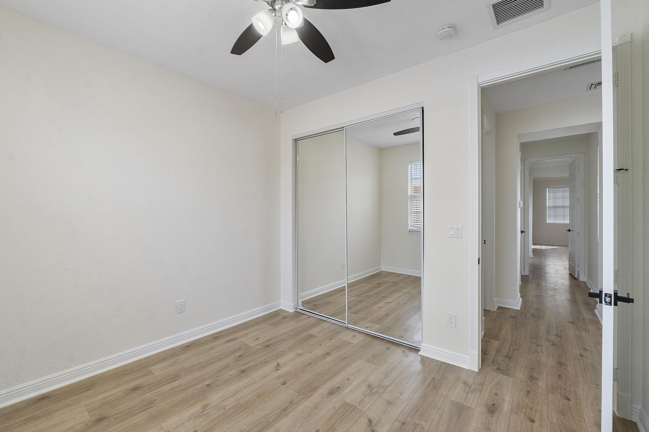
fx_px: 270
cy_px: 216
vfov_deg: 77.3
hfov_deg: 100.4
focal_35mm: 15
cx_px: 324
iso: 160
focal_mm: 10
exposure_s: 1/20
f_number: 11
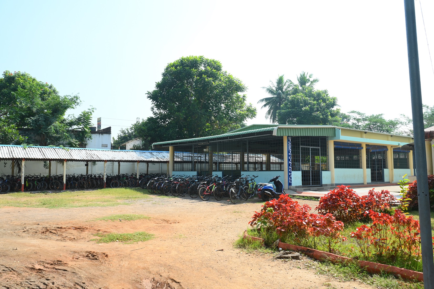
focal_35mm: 29
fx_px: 350
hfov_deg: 63.7
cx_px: 217
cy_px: 144
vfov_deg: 45.0
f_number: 14
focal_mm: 29
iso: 400
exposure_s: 1/160
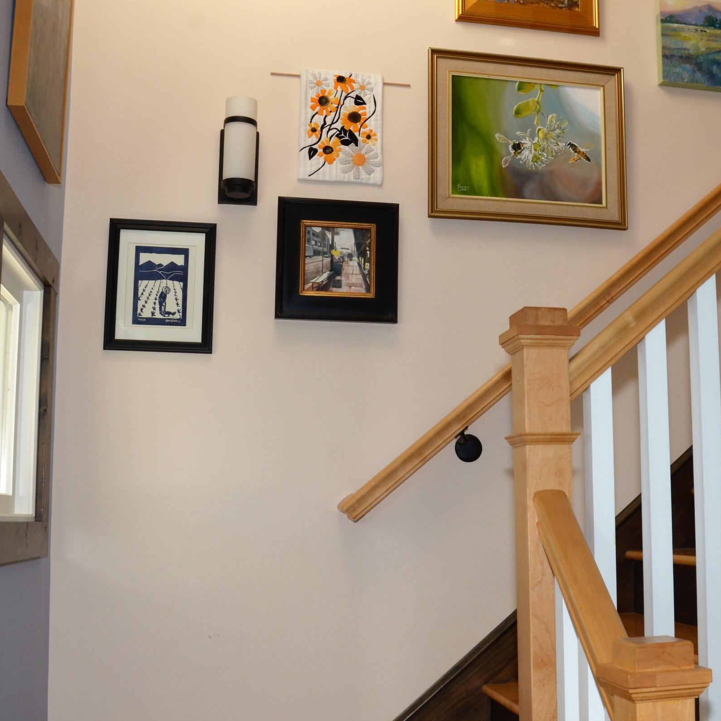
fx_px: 1013
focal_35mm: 43
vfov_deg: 39.2
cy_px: 378
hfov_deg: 38.8
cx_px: 476
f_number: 9
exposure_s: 1/100
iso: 400
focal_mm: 18
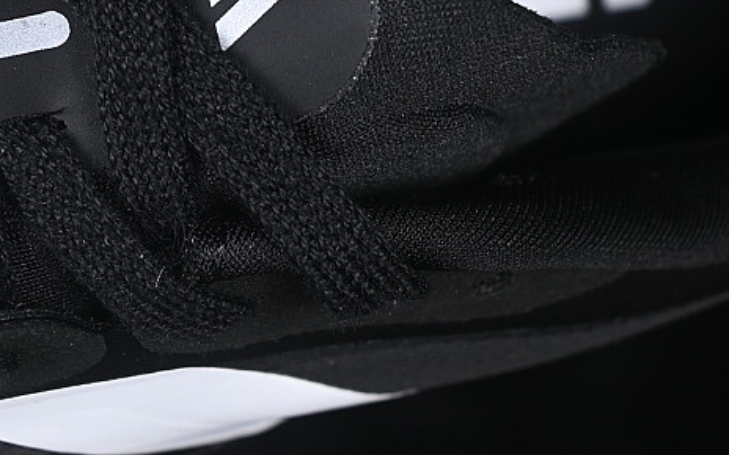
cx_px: 209
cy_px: 39
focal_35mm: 178
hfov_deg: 11.7
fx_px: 3536
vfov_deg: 7.4
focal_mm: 50
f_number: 6.3
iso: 160
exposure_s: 1/60
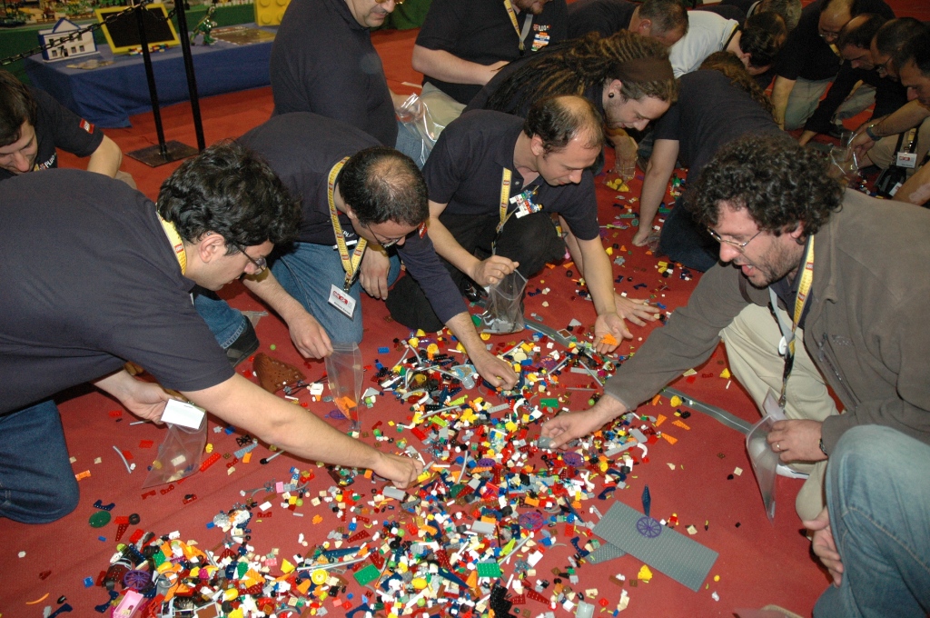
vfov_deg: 47.8
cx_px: 465
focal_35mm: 27
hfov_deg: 67.4
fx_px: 697
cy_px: 309
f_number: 4
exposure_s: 1/60
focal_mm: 18
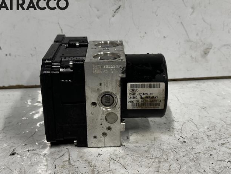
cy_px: 86
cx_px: 116
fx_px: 327
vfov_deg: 29.7
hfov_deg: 38.9
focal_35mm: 49
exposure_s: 1/50
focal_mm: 6.86
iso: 100
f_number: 1.78
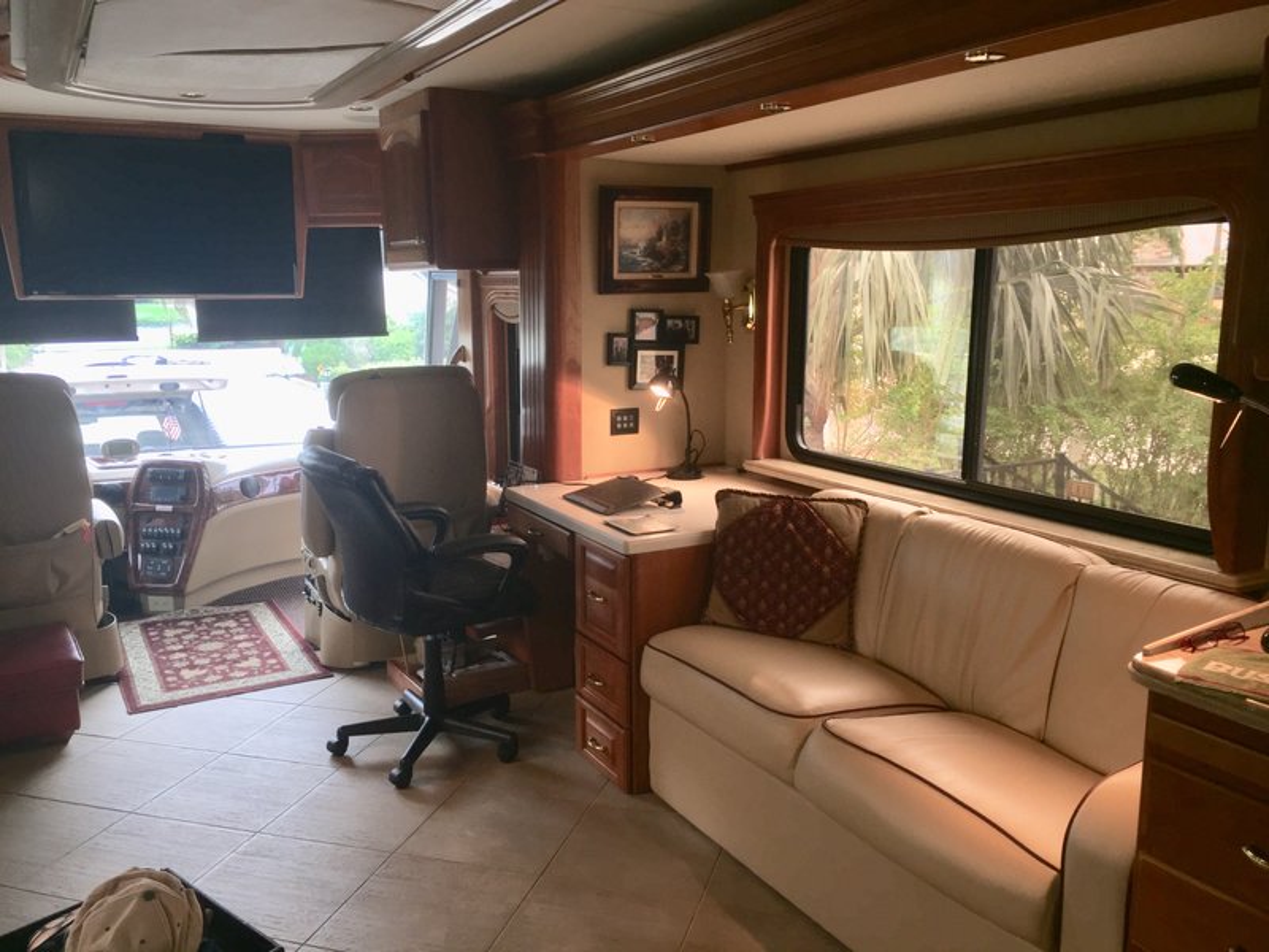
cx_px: 634
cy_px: 476
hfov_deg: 61.7
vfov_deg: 48.2
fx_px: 1063
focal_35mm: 29
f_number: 2.2
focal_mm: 4.15
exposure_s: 1/59
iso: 32
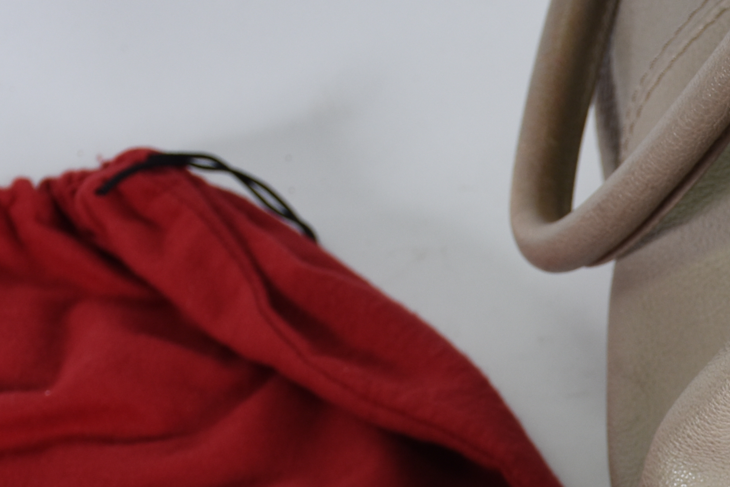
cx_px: 984
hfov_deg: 11.9
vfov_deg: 8.1
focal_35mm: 167
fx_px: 3387
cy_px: 690
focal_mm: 34
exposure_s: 1/60
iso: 200
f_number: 5
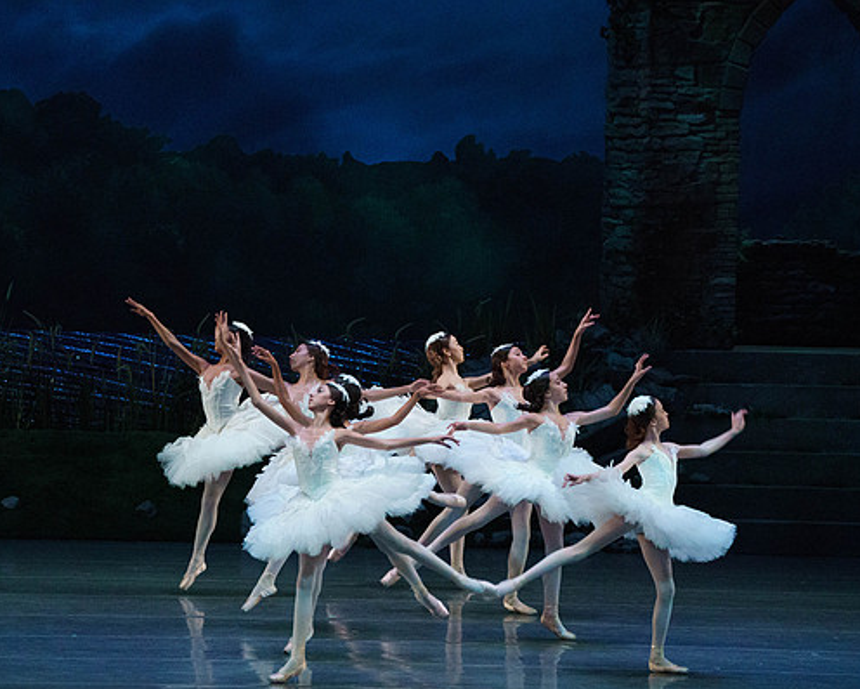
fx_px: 6746
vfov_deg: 5.8
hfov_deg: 7.3
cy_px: 380
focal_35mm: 265
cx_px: 403
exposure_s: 1/250
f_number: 5.6
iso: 8000
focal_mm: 212
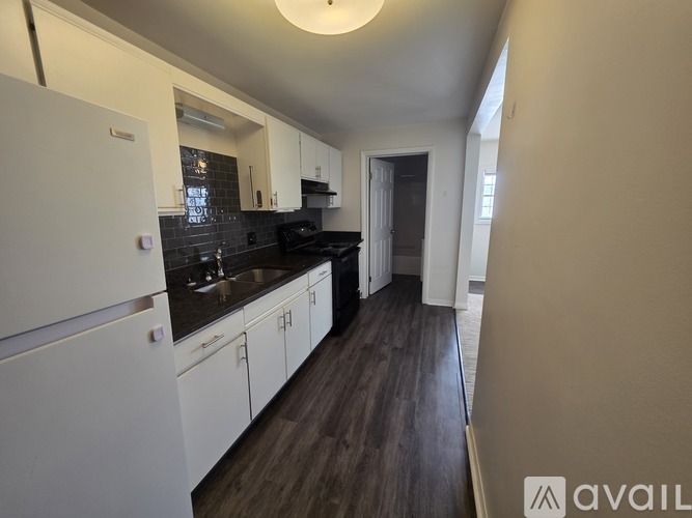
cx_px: 346
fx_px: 260
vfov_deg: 89.9
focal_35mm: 13
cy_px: 259
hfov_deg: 106.2
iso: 160
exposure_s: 1/60
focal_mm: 2.2
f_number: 1.9
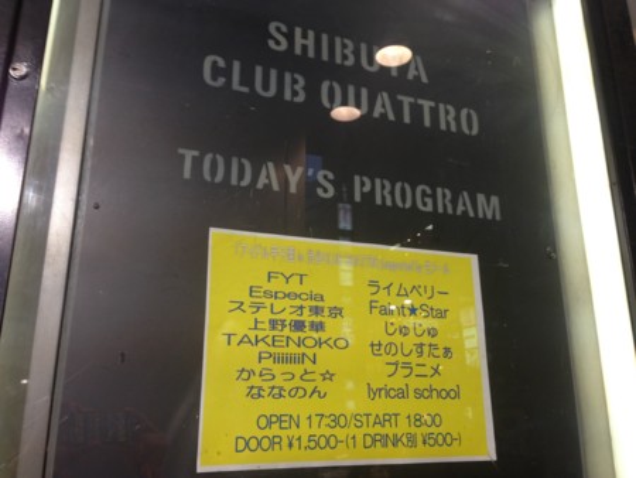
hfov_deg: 55.3
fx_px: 607
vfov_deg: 43.0
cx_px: 318
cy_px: 239
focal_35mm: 33
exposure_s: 1/30
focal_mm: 4.12
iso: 50
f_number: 2.4
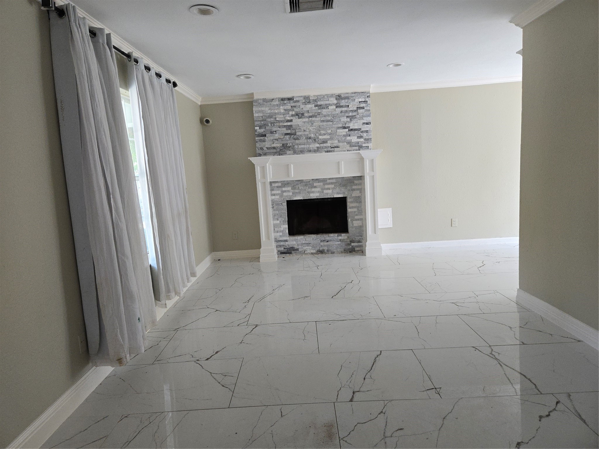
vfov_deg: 58.9
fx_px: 398
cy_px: 224
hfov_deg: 73.9
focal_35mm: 23
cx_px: 300
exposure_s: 1/180
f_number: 1.8
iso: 160
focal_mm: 5.4
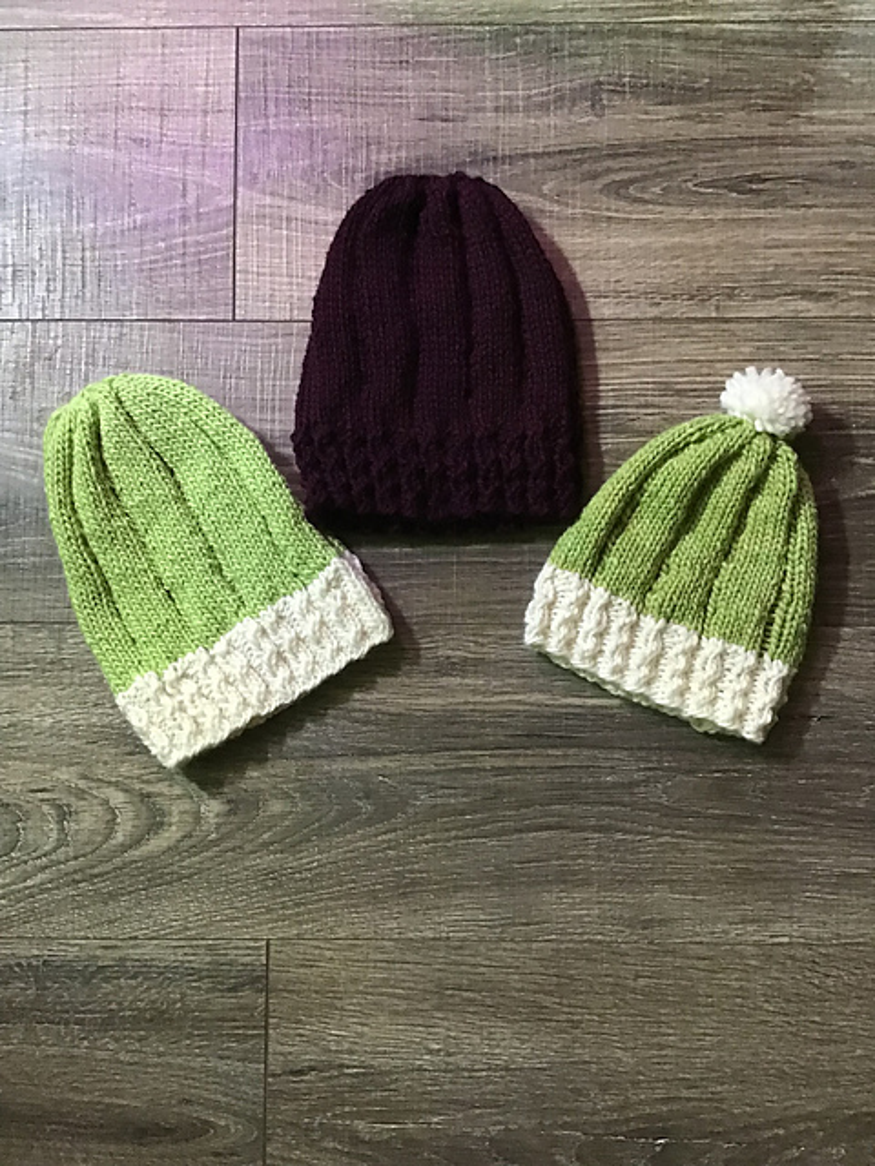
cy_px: 583
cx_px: 438
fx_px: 1045
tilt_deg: -85.2
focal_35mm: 31
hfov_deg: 45.4
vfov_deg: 58.4
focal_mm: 3.3
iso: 200
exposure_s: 1/20
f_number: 2.4
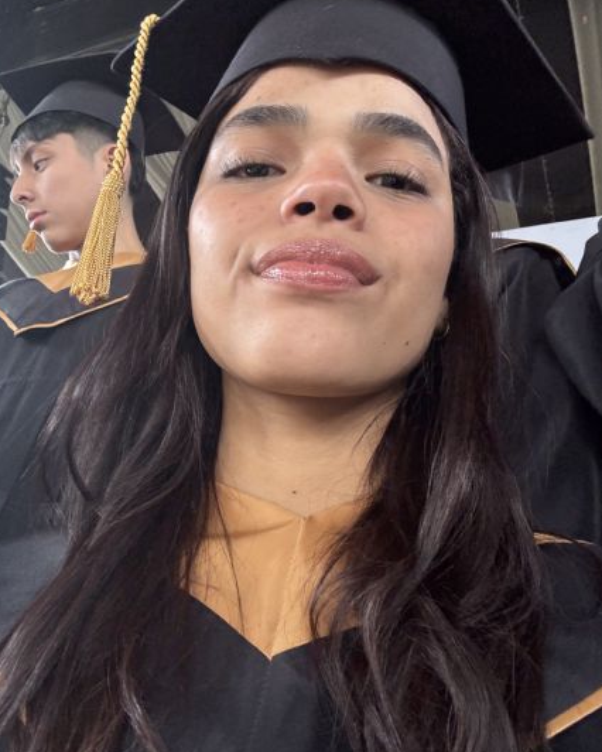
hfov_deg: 44.6
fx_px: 735
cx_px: 285
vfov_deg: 54.1
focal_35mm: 33
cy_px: 346
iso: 250
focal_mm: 2.69
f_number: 1.9
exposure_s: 1/60
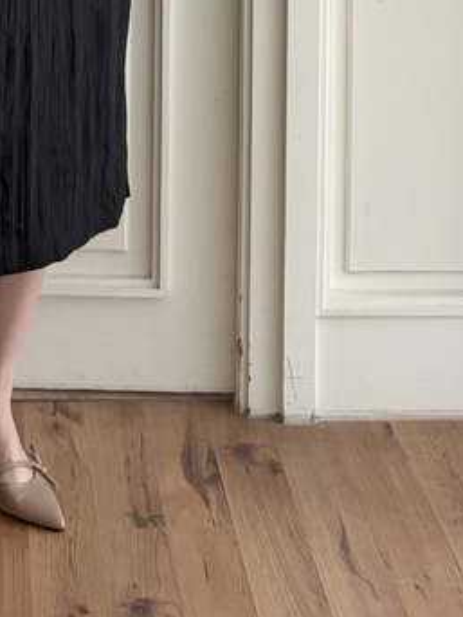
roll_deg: -1.0
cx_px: -4
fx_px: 1354
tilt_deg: -14.5
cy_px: -123
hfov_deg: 18.9
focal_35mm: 76
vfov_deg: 23.4
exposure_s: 1/60
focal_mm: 5.96
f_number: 1.6
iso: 160
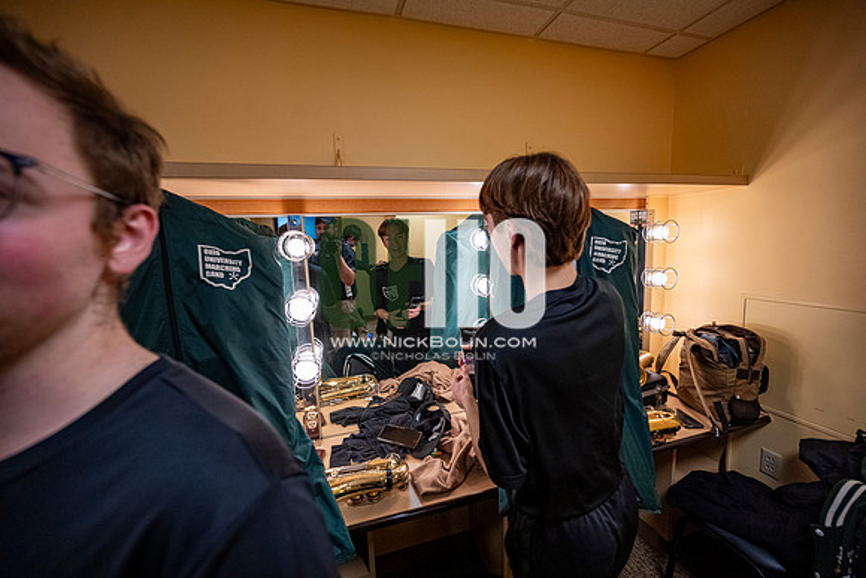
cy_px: 289
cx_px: 433
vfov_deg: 81.2
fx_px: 337
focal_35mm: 14
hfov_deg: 104.2
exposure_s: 1/160
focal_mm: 14
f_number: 4
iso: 1250
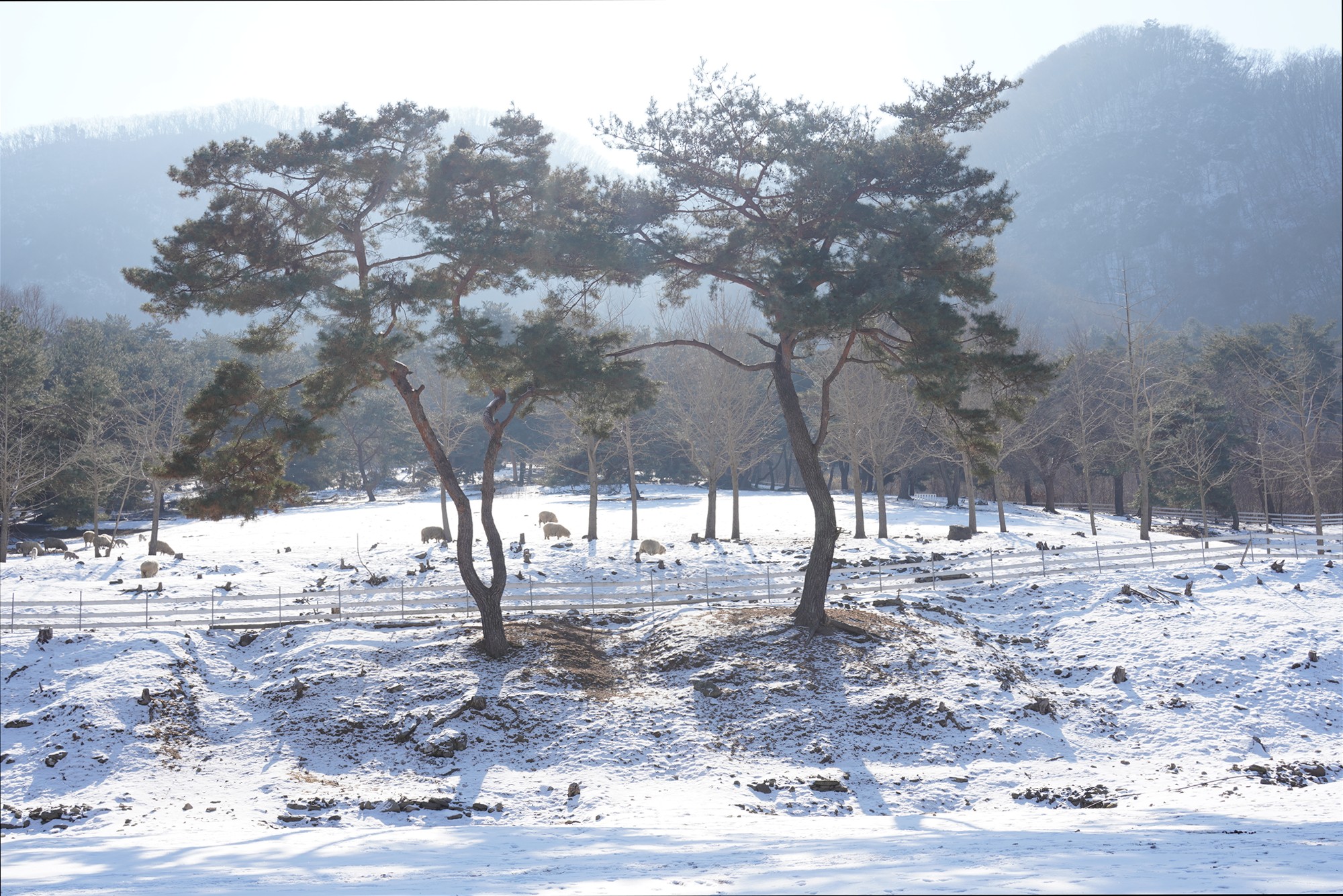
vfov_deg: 31.2
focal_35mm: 43
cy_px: 448
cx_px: 672
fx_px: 1604
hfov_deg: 45.4
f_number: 11
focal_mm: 43
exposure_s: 1/100
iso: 100
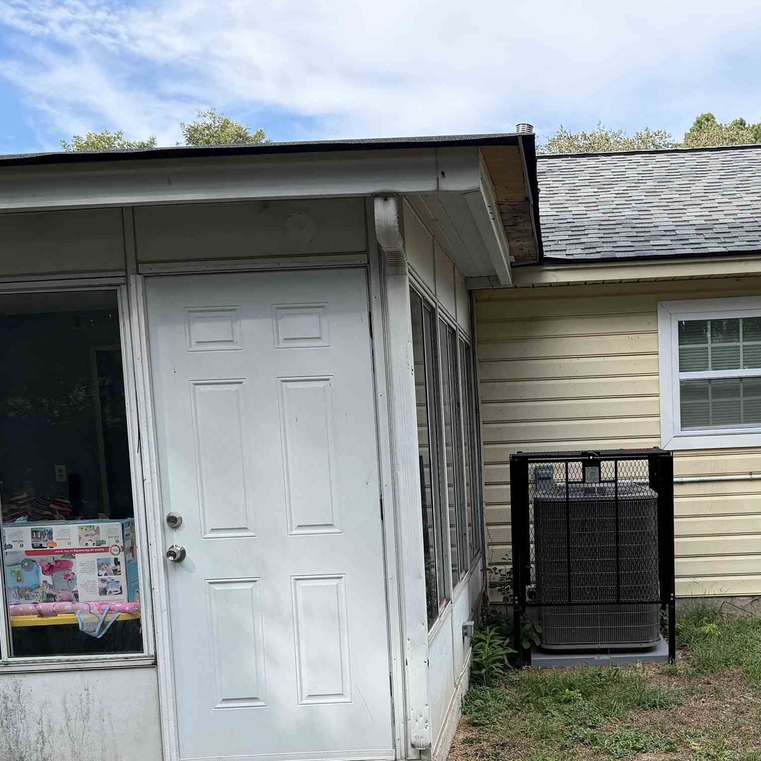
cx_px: 543
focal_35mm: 43
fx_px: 1070
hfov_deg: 38.4
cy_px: 536
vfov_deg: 38.5
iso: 100
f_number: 1.78
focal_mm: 6.76
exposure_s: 1/2053
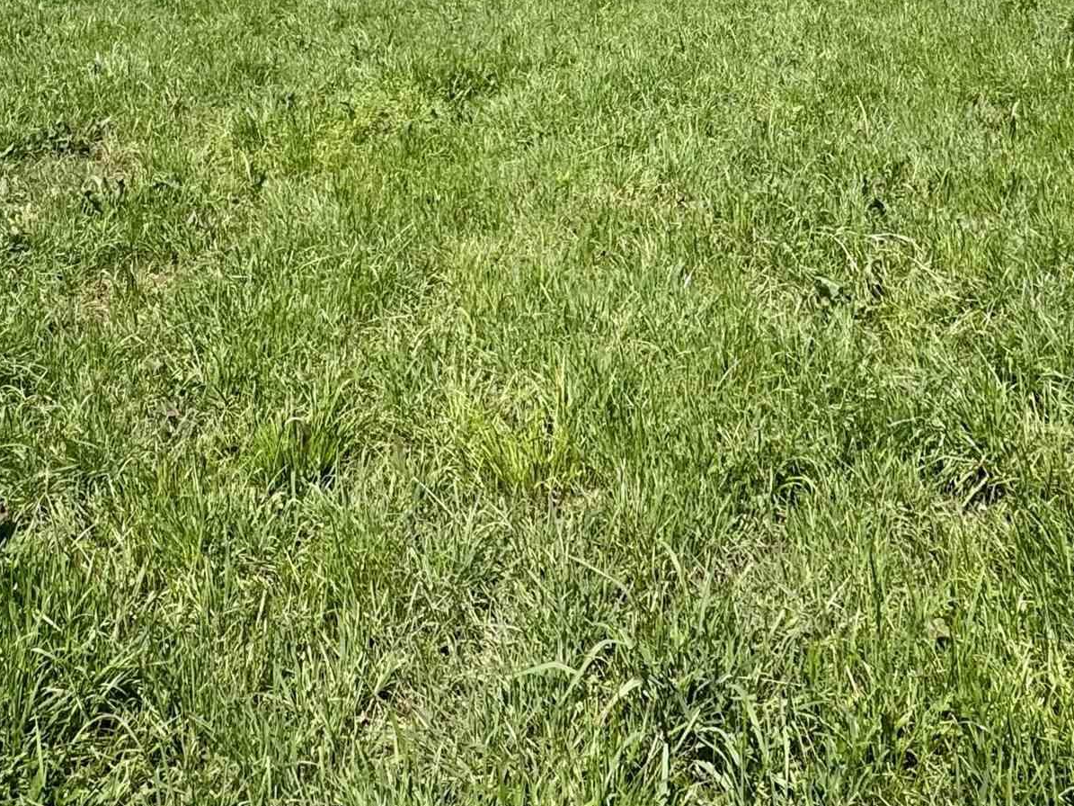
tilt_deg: -5.3
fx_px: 1117
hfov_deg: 51.0
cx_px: 642
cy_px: -109
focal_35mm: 36
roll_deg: +0.6
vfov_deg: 33.7
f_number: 2.2
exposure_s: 1/2273
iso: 50
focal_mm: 2.22
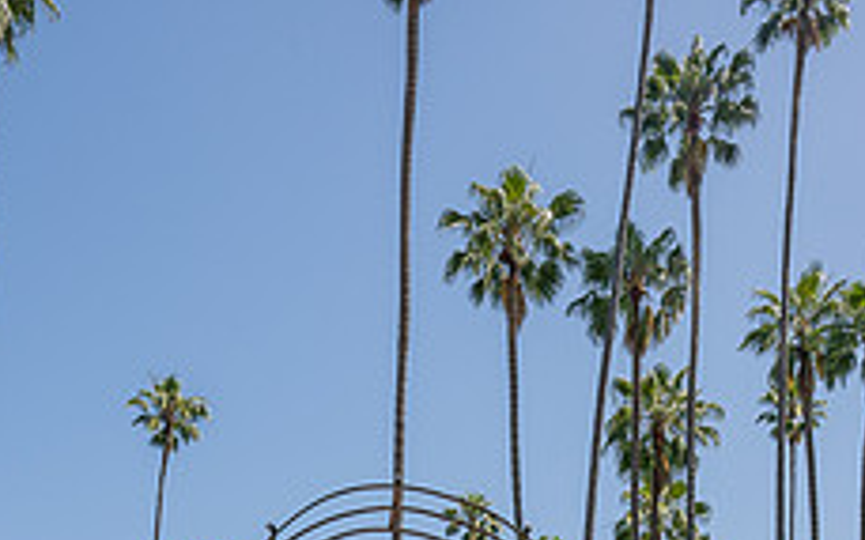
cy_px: 812
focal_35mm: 48
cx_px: 427
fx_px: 1131
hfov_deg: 41.8
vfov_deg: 22.2
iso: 200
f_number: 13
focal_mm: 24
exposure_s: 1/200
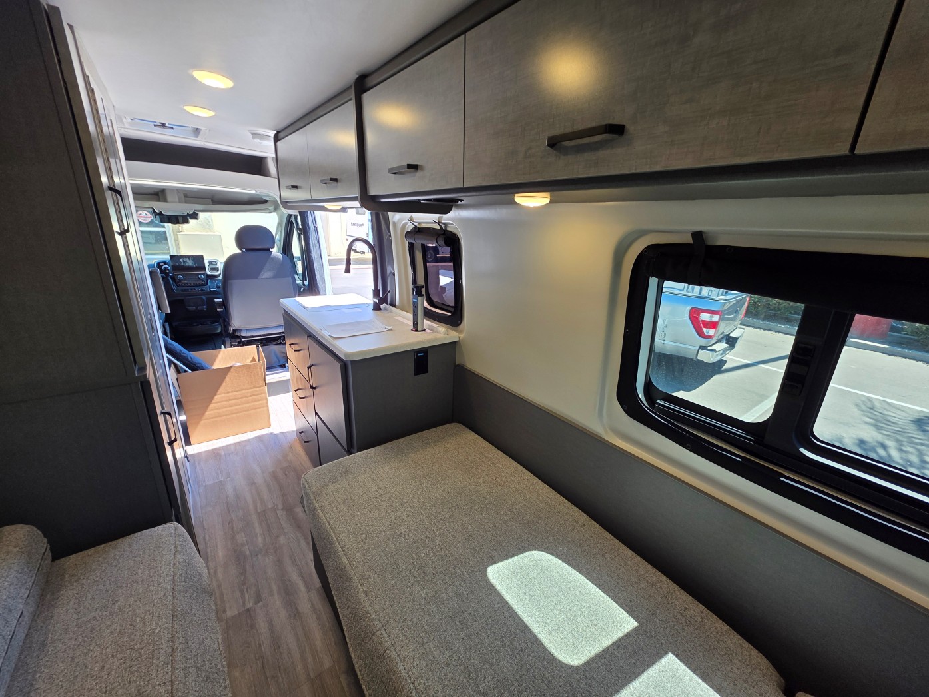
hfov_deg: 106.2
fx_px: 349
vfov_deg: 89.9
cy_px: 348
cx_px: 464
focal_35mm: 13
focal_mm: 2.2
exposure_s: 1/120
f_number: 1.9
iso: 50
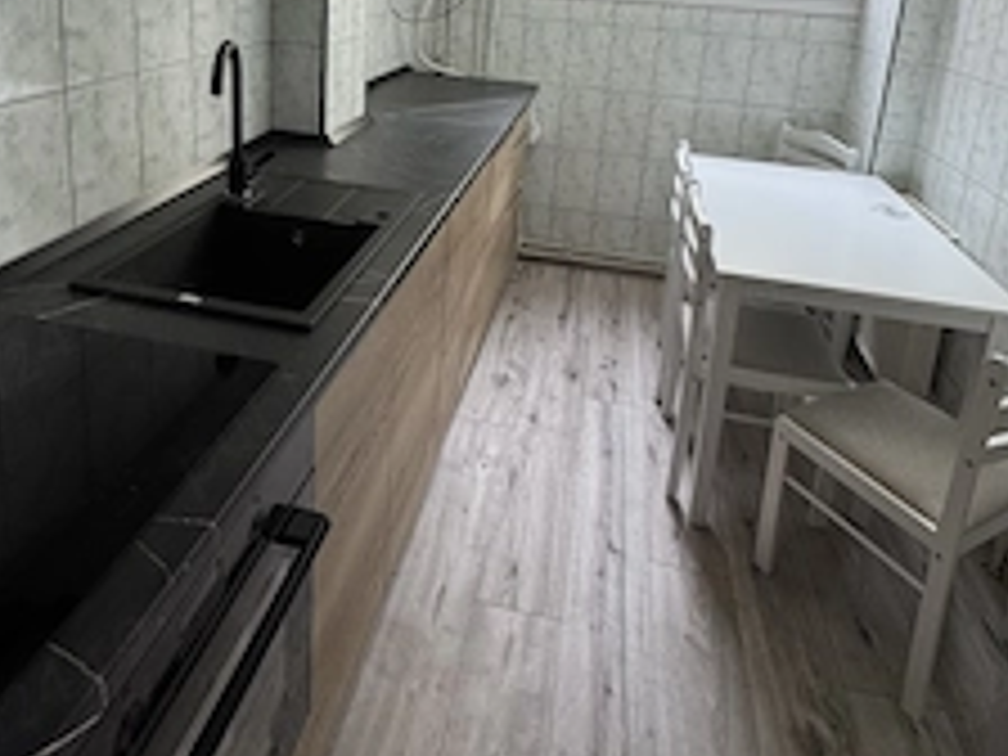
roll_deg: -3.6
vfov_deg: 50.1
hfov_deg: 69.3
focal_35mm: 25
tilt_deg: -11.5
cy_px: 108
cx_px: 477
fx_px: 728
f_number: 2.2
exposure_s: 1/60
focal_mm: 2.22
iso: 400
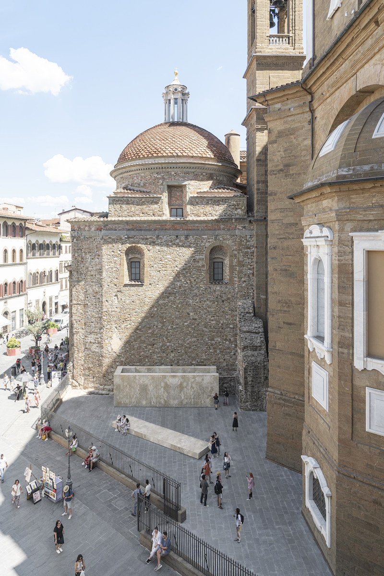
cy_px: 288
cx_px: 192
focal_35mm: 24
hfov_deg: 53.1
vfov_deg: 73.7
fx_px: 384
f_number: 8
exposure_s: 1/200
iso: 200
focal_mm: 24
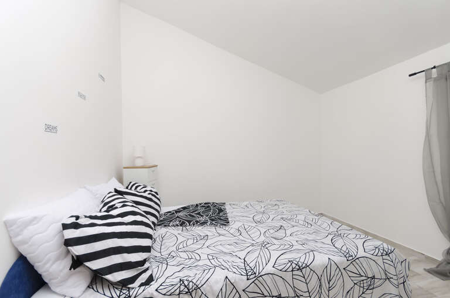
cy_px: 149
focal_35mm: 15
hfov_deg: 100.5
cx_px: 225
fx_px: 187
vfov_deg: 77.1
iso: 100
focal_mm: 10
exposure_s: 1/100
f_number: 7.1
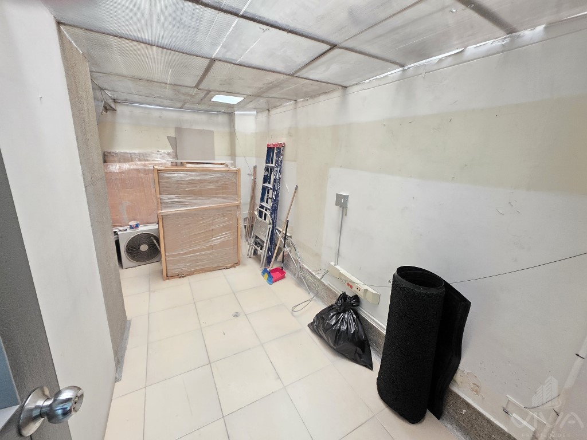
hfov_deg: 106.2
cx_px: 294
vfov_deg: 89.9
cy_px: 220
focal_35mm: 13
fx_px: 220
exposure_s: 1/24
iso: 1600
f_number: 1.9
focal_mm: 2.2
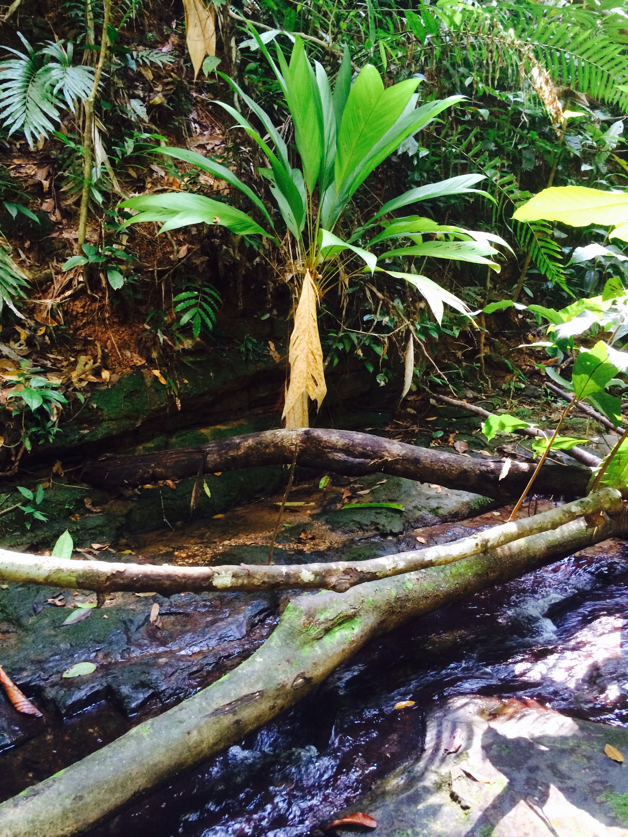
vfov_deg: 60.0
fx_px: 726
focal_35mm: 30
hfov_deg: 46.8
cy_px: 418
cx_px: 314
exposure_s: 1/30
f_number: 2.2
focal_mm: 4.12
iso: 200
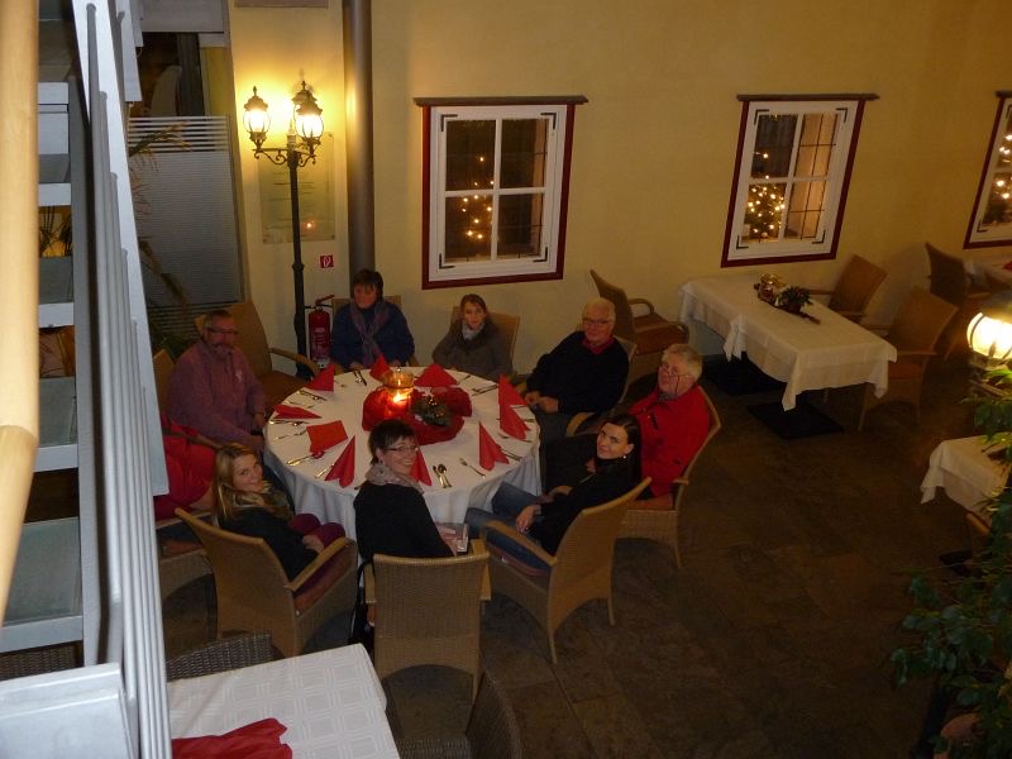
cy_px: 380
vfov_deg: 44.2
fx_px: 936
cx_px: 506
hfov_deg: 56.8
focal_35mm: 32
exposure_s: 1/8
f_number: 3.5
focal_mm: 5.3
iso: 320
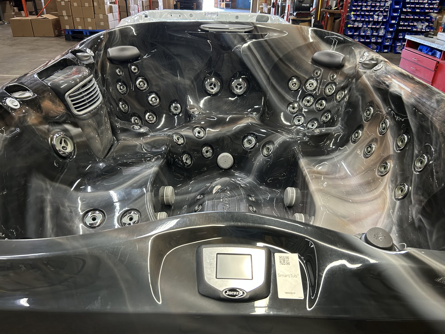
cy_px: 167
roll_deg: -1.6
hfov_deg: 67.3
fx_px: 334
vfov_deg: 53.1
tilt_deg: -29.6
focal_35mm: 26
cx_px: 222
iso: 200
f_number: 1.5
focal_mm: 5.7
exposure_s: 1/60
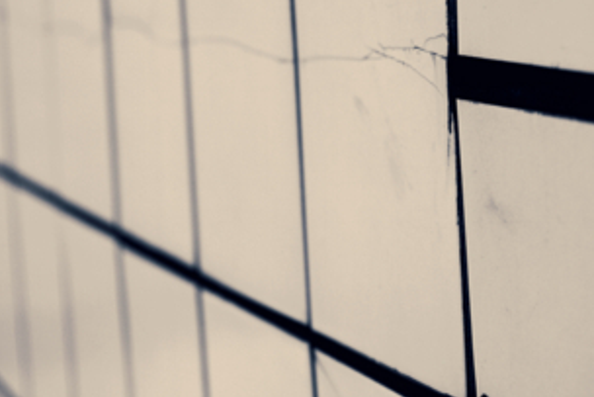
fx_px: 2080
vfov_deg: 10.8
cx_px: 395
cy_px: -5
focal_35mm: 126
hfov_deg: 16.2
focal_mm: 30
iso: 200
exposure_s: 1/40
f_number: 2.8
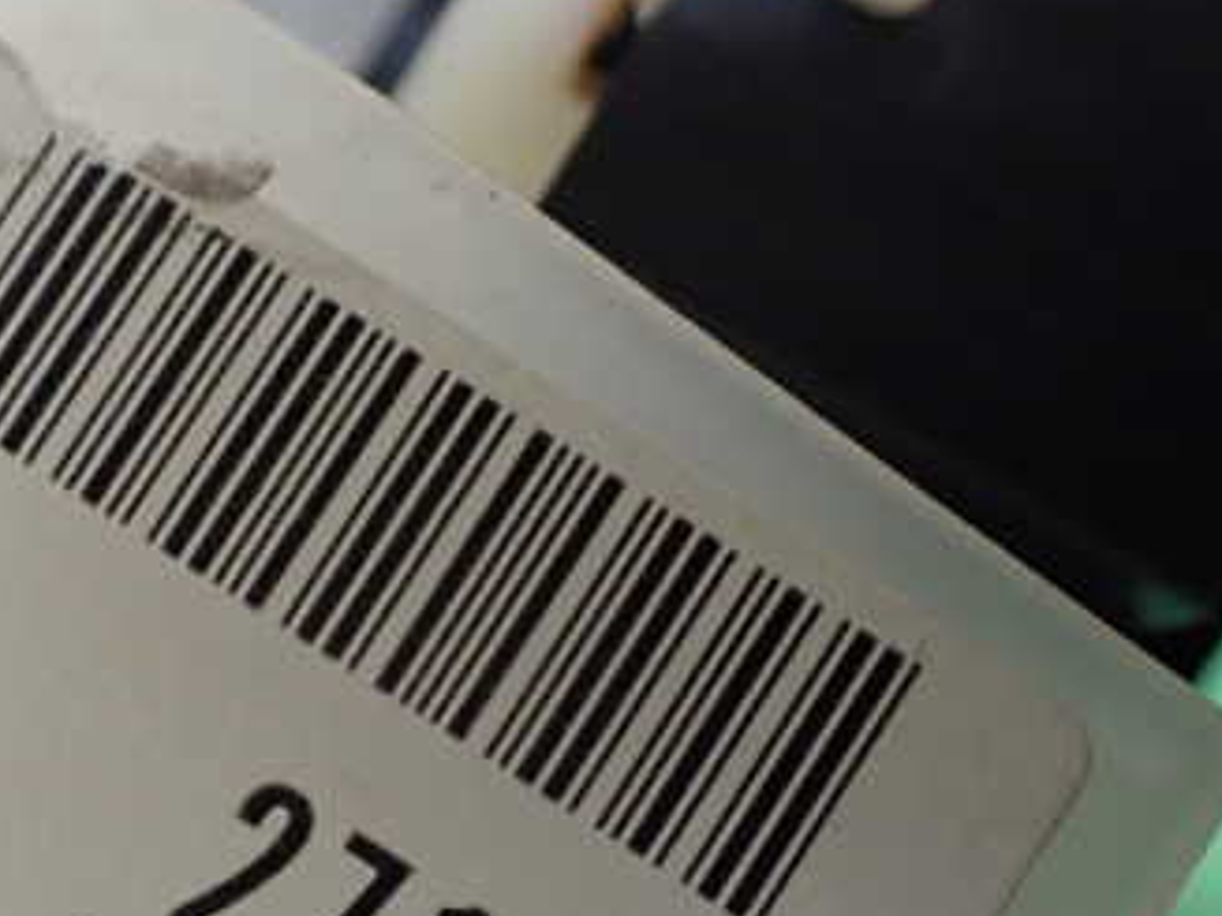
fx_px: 1941
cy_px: 673
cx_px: 385
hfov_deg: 34.5
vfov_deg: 26.2
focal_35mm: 55
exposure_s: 1/60
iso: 800
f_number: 2.3
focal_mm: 5.4
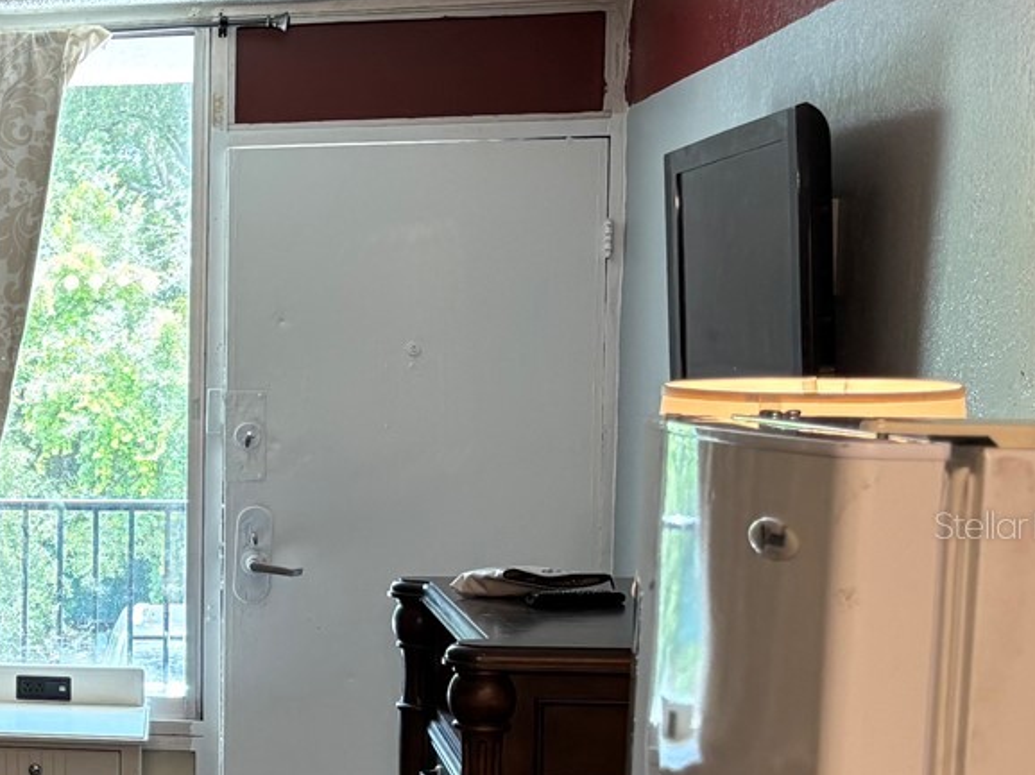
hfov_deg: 23.7
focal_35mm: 72
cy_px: 524
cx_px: -329
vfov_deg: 20.3
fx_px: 2152
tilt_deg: -5.4
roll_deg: +0.1
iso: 125
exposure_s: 1/60
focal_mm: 5.96
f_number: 1.6
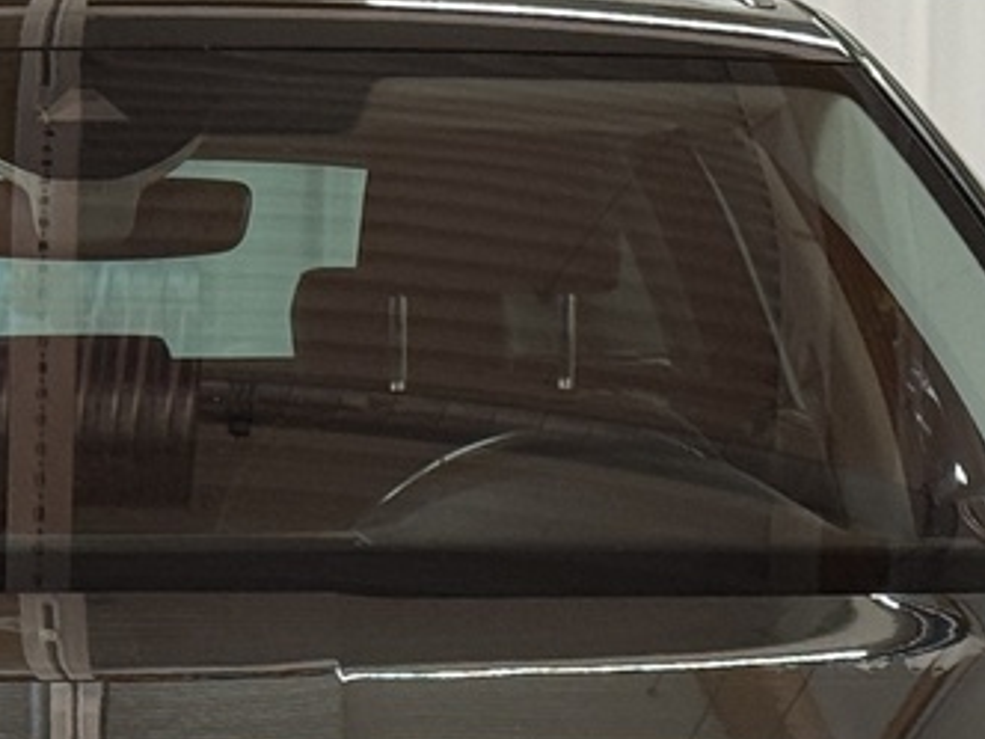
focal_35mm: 208
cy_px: 1137
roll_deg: +0.0
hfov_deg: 9.5
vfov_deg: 7.0
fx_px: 5919
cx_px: 134
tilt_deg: -7.8
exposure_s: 1/102
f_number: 1.78
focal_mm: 6.76
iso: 100
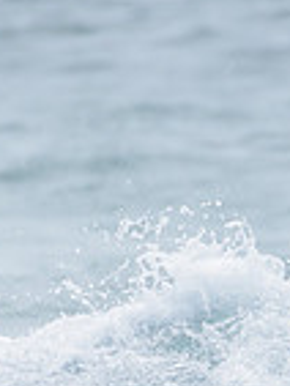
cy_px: 468
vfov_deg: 0.8
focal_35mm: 2417
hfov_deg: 0.6
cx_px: 363
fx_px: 26958
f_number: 5.6
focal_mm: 500
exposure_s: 1/2000
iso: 220
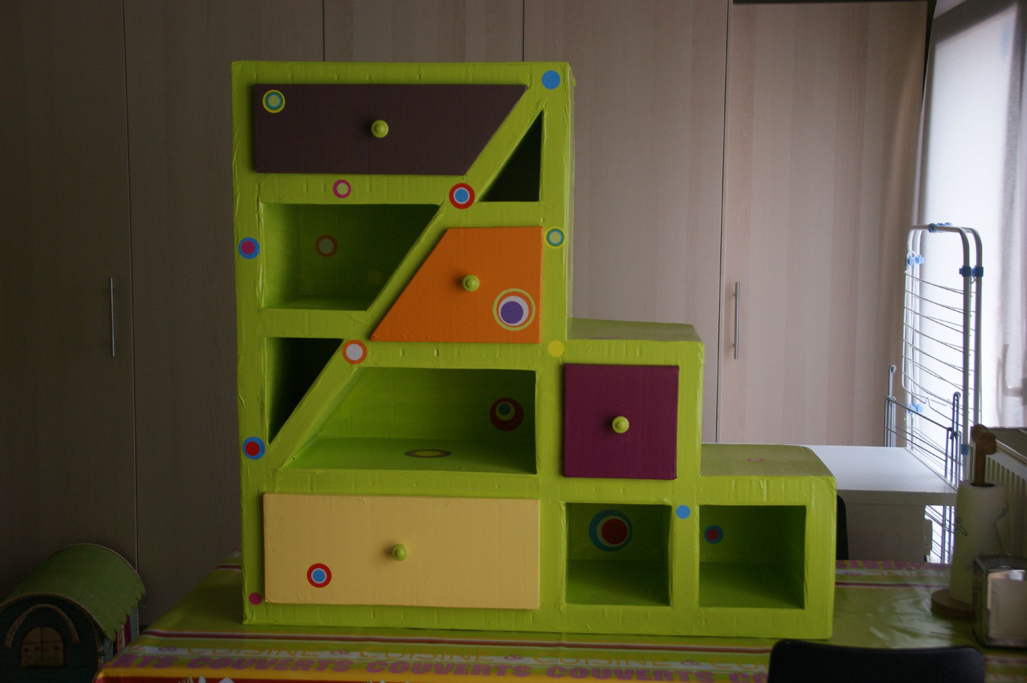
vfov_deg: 29.8
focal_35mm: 45
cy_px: 342
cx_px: 514
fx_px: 1283
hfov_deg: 43.6
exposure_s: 1/125
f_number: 4
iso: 250
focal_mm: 30
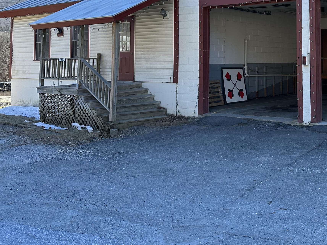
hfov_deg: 41.4
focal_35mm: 43
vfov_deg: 32.3
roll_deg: -0.4
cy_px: 36
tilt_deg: +2.8
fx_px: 406
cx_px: 275
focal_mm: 6.86
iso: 80
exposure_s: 1/1289
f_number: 1.78
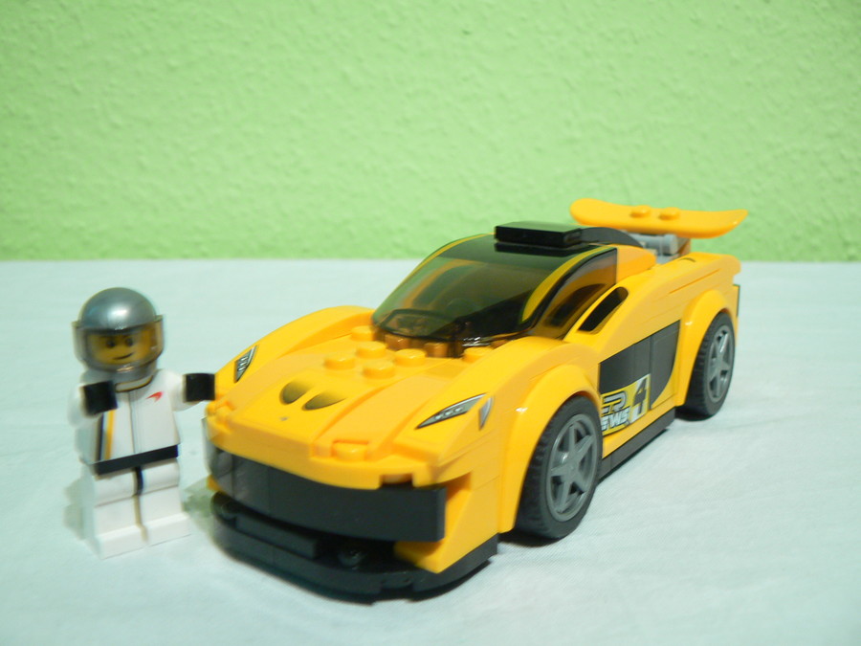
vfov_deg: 39.7
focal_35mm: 36
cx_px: 430
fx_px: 895
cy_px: 323
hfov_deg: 51.4
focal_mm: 6
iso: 100
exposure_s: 1/8
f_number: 2.8
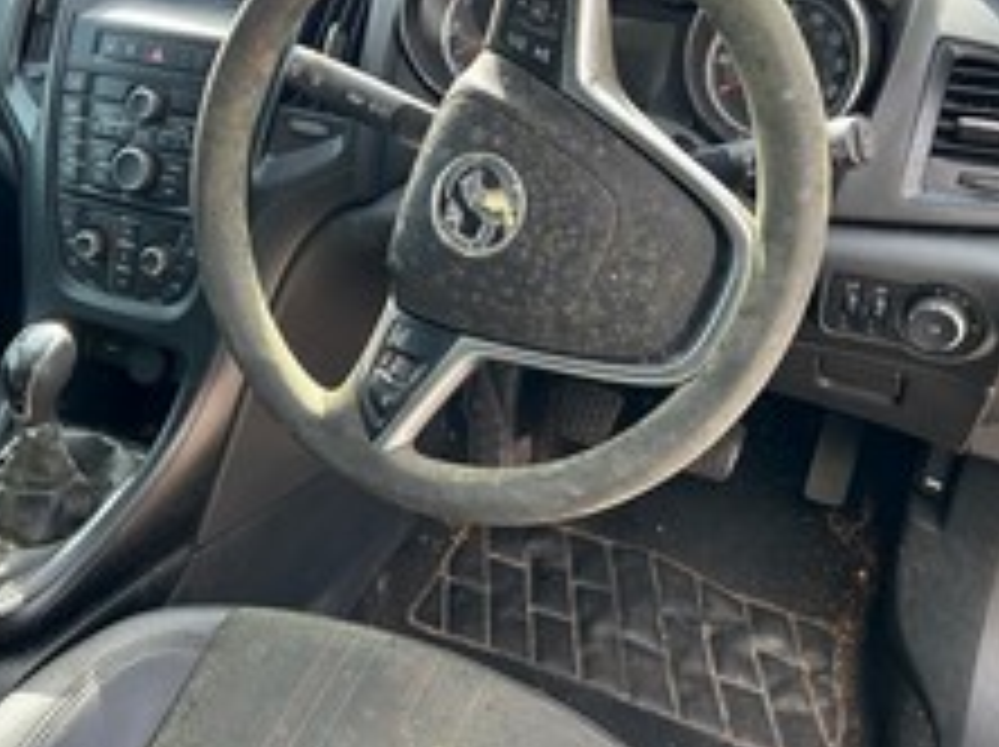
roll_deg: +3.1
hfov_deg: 45.3
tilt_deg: -33.9
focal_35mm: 41
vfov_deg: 35.1
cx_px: 356
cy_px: 364
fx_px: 1182
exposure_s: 1/171
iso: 64
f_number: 1.5
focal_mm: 5.7
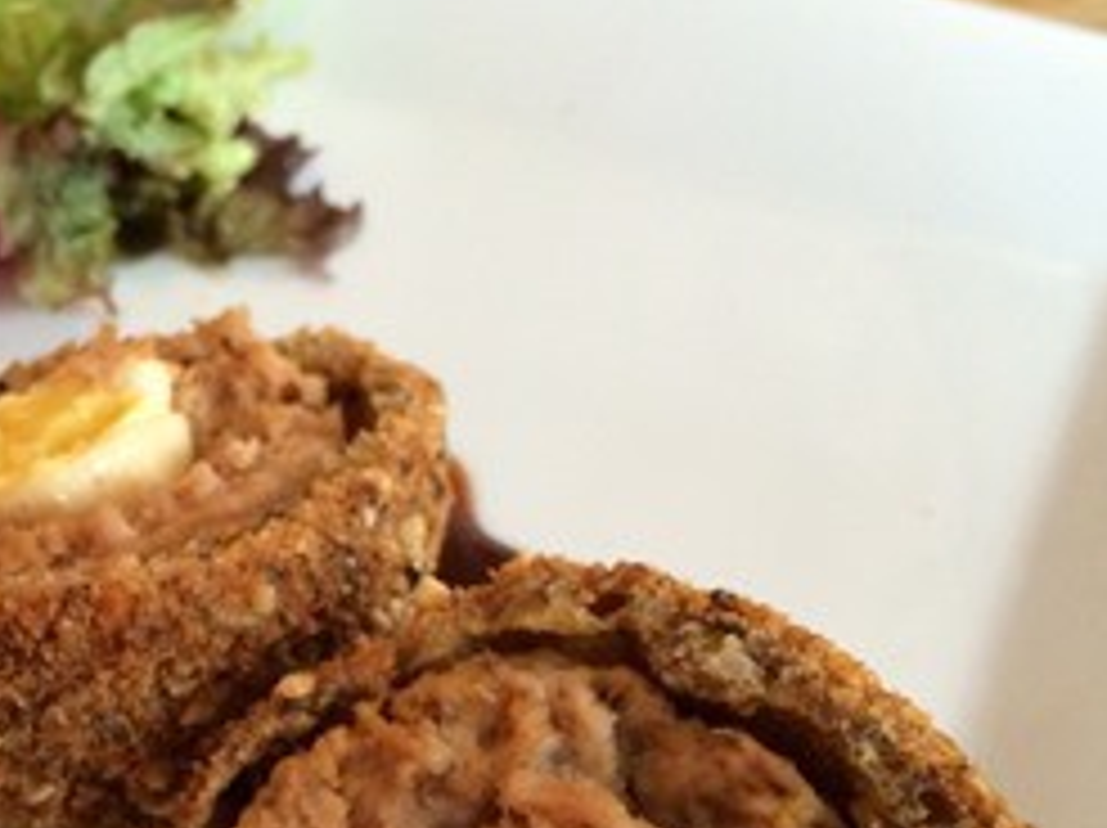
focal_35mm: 59
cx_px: 153
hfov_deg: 31.5
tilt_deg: -45.1
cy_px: 619
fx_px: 1885
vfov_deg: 24.5
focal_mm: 4.15
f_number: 2.2
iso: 320
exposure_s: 1/25
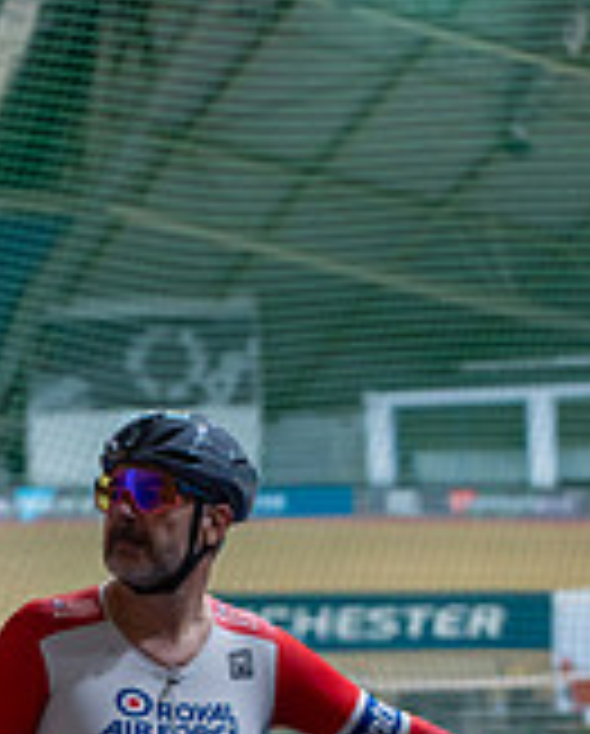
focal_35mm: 194
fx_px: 4223
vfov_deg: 9.8
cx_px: 126
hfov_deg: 8.0
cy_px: 914
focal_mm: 75
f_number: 2.8
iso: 2500
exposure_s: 1/1000
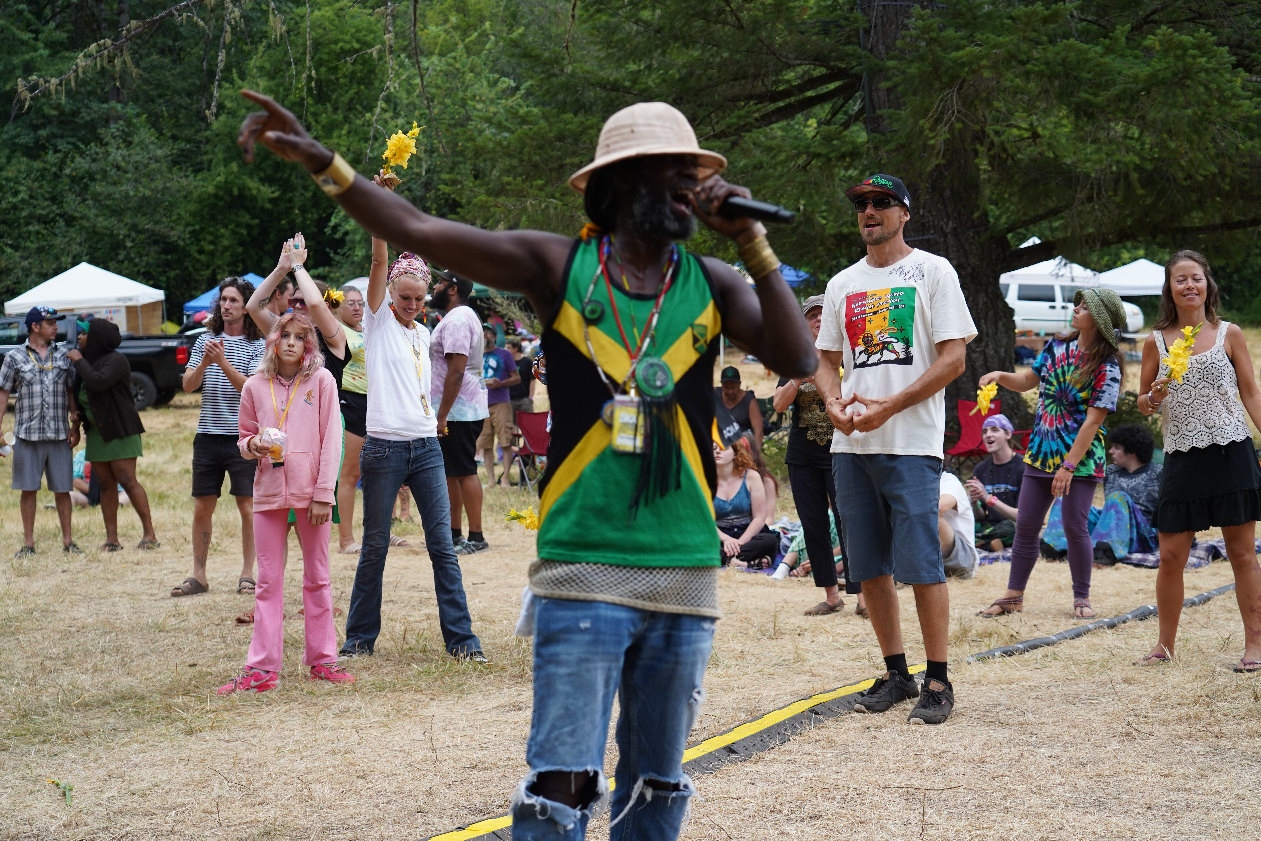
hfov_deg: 34.5
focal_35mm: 58
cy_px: 420
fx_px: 2031
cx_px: 630
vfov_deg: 23.4
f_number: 4
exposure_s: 1/160
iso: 200
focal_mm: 58
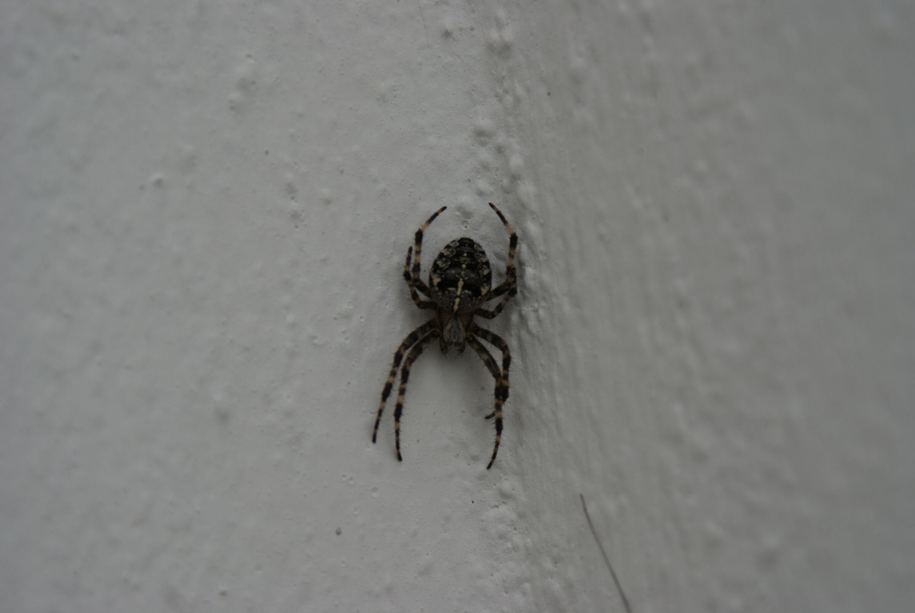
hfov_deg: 19.4
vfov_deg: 13.1
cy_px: 306
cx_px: 458
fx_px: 2672
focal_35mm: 105
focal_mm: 70
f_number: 7.1
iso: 100
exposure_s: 1/160
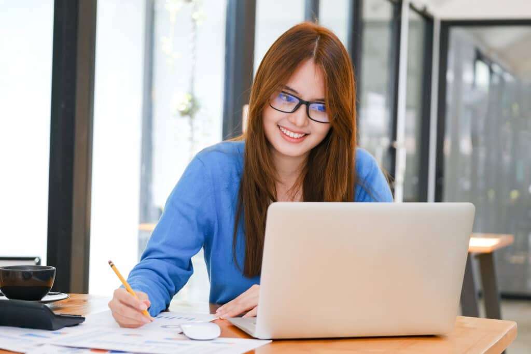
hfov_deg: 27.0
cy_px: 177
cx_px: 266
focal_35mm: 75
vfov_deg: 18.2
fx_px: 1106
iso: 640
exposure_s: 1/250
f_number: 2.8
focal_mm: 50
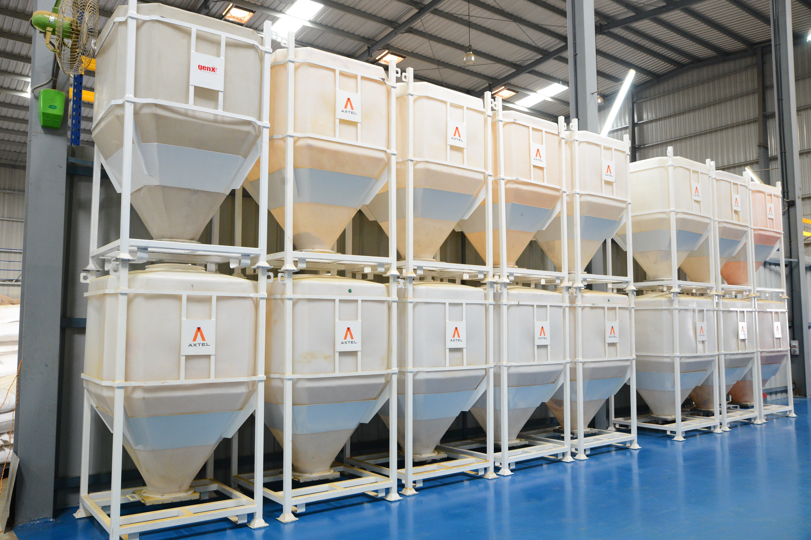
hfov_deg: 61.9
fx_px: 676
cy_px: 270
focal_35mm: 30
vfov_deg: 43.6
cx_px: 406
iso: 3200
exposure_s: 1/100
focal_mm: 30
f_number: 10
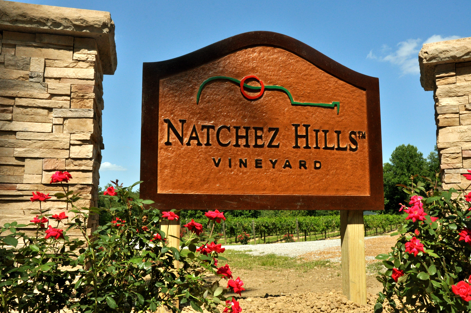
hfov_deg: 53.2
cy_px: 156
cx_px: 236
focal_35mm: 36
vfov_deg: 36.8
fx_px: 470
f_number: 14
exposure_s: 1/800
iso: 800
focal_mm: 24
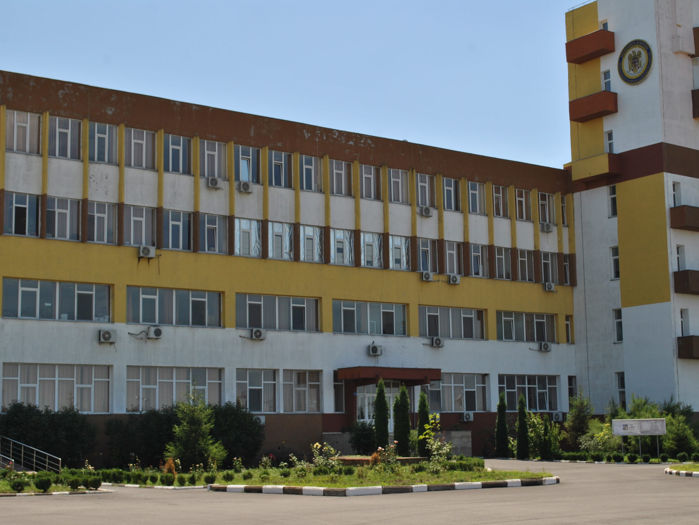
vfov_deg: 25.4
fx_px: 1162
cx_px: 380
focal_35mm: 58
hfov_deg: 33.5
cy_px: 265
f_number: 8
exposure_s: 1/250
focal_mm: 35
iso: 100
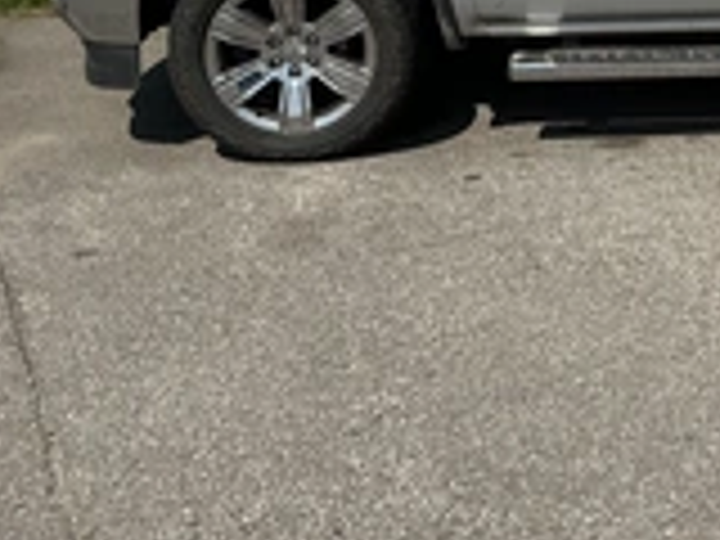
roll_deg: -1.0
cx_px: 850
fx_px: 1456
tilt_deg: -9.9
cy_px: -90
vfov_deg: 19.9
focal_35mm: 70
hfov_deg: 25.2
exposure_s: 1/3788
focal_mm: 3
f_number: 1.8
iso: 25
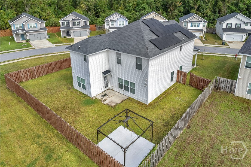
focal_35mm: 22
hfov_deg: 78.6
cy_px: 84
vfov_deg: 57.2
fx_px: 153
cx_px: 126
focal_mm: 8.38
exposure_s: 1/2500
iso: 140
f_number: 2.8
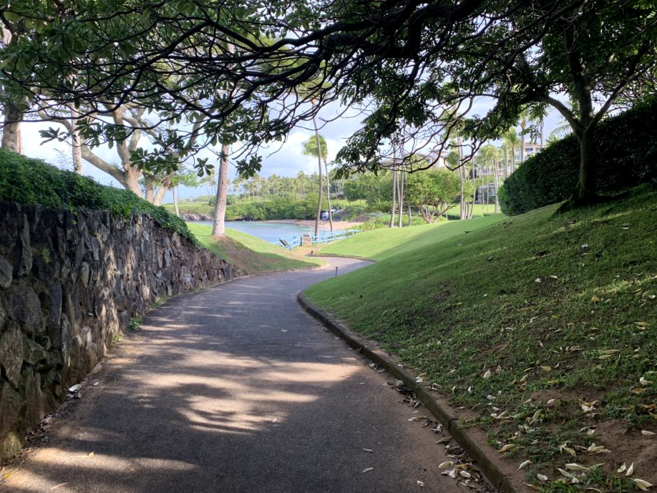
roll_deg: -0.7
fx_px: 551
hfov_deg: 61.6
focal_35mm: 29
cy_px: 229
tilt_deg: -0.8
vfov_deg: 48.2
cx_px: 335
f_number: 1.8
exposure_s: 1/272
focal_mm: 4.25
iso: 25
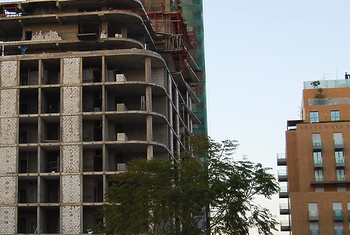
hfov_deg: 23.2
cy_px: 134
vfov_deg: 16.0
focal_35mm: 86
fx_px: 837
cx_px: 58
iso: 100
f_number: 4.5
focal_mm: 31
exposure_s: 1/60
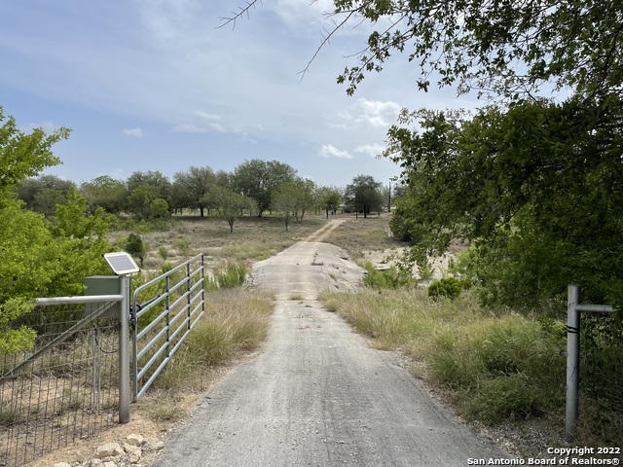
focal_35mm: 26
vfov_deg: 53.1
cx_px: 312
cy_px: 234
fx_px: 468
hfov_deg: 67.3
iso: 32
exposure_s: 1/4651
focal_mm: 4.2
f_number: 1.6
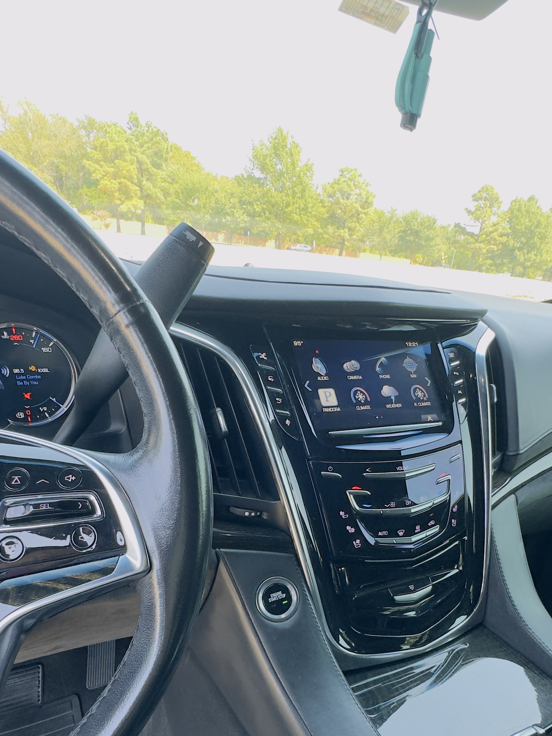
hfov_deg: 58.8
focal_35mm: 23
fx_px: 489
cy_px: 503
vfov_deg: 71.3
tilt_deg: -26.9
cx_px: 297
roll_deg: -7.1
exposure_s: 1/99
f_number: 2.2
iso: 80
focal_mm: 2.22
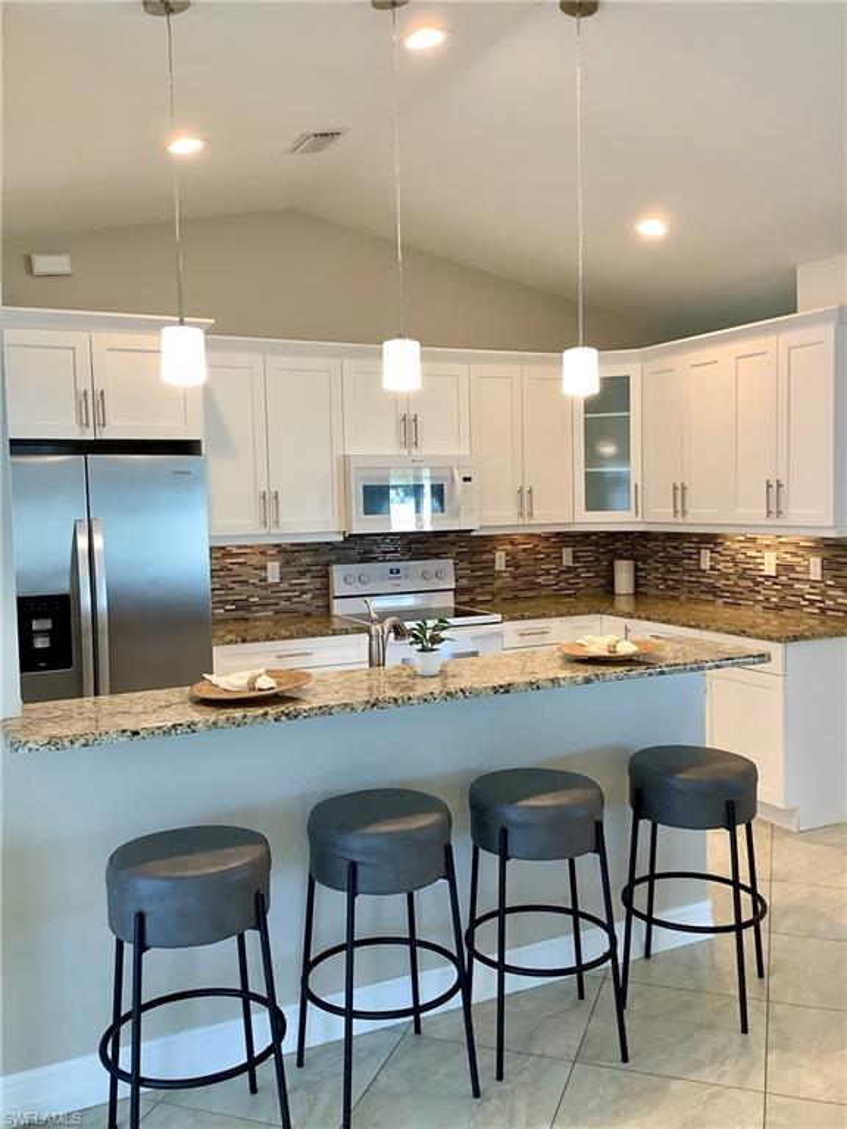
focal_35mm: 31
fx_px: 1011
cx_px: 424
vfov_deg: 58.4
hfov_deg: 45.4
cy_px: 564
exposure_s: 1/60
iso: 64
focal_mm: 3.3
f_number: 2.4
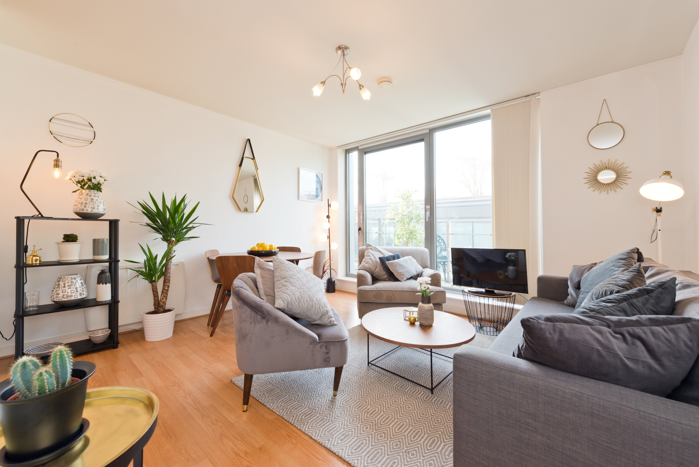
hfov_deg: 104.2
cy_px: 234
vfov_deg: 81.3
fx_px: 272
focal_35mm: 14
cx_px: 350
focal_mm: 14
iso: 400
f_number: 8
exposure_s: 1/40
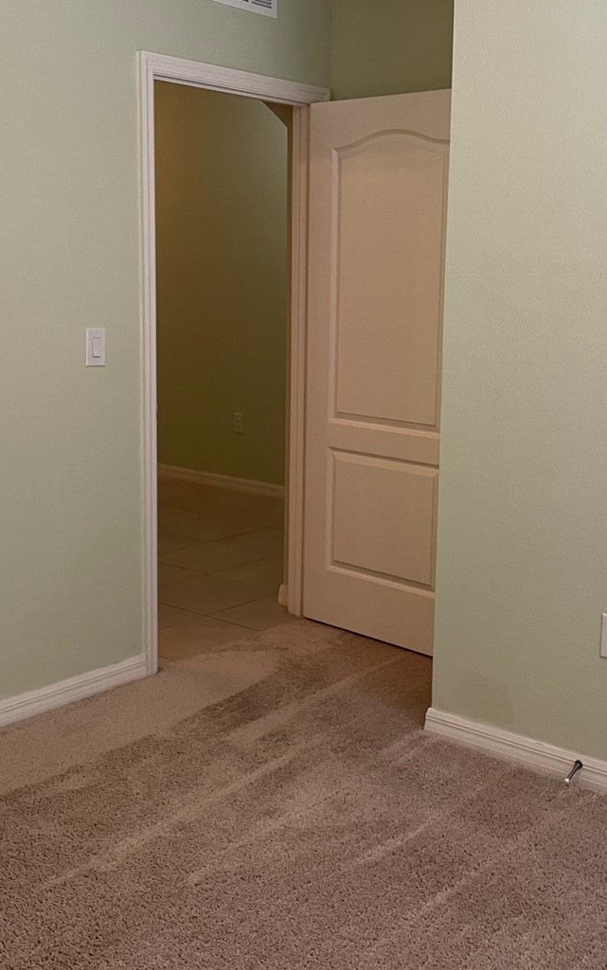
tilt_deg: -8.1
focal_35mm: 43
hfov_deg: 29.8
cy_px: 419
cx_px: 352
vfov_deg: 46.1
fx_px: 1138
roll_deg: -2.6
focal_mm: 4.2
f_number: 1.6
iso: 100
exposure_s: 1/60
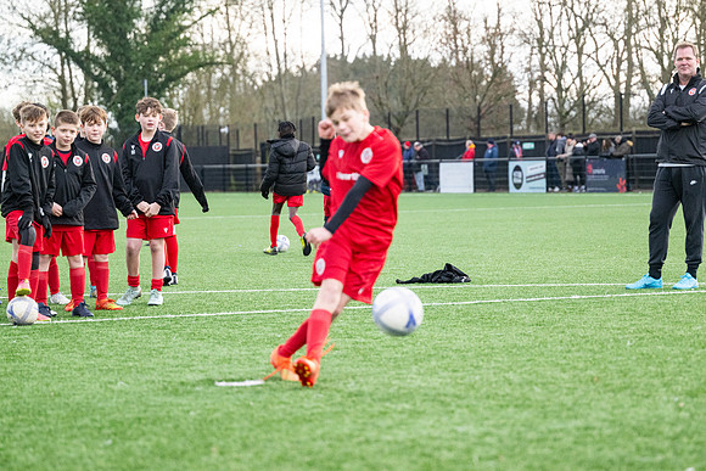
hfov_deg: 15.2
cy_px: 236
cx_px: 353
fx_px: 2648
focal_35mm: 135
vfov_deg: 10.2
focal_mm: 135
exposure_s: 1/1600
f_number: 4
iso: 2000
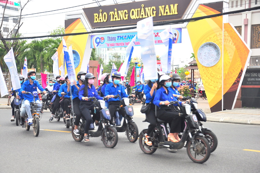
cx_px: 130
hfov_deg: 33.4
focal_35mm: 60
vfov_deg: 22.6
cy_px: 86
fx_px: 433
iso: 250
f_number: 4.5
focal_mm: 40
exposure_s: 1/80
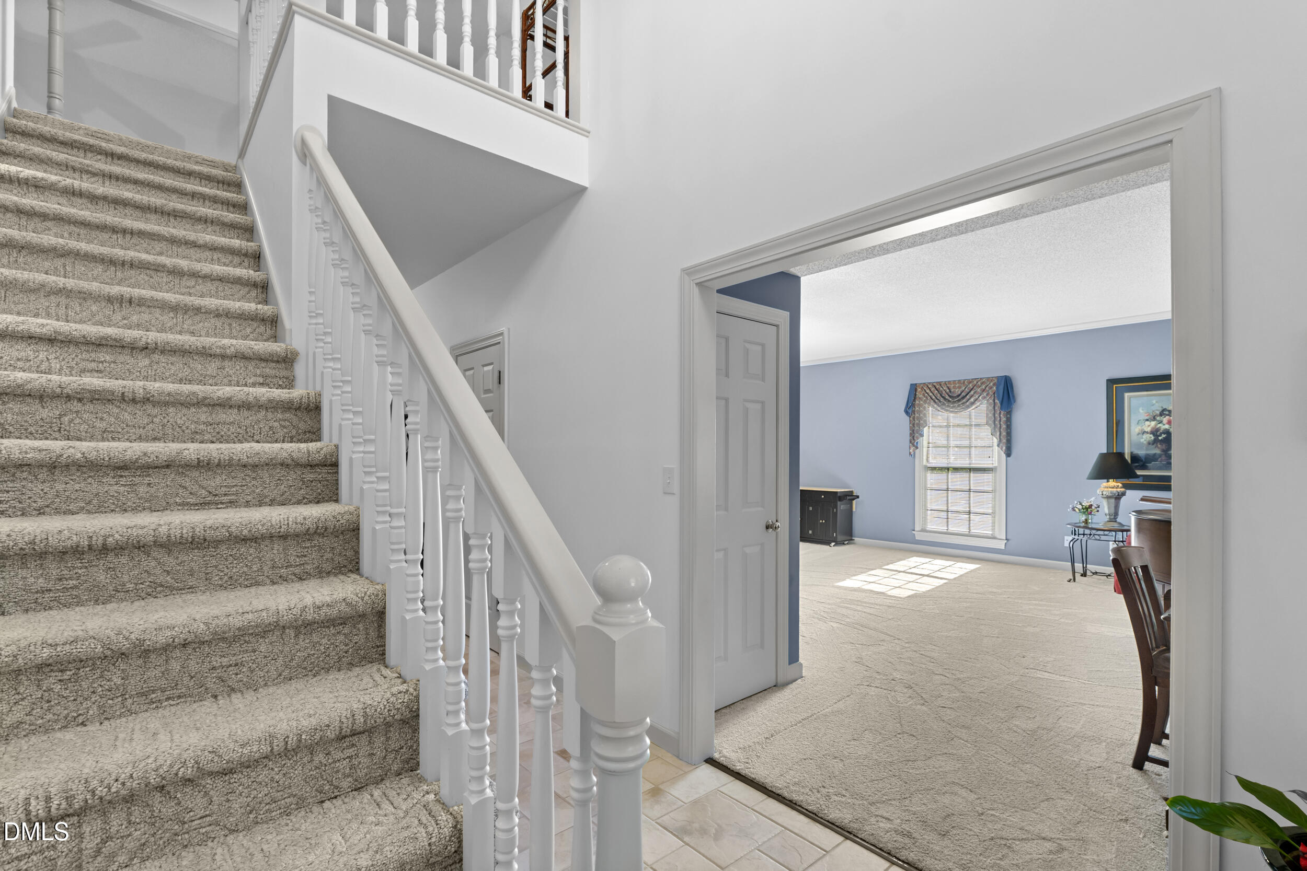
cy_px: 436
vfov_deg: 72.1
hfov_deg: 95.0
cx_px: 654
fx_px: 599
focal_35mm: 16
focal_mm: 11
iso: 250
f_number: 9
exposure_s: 1/1.25
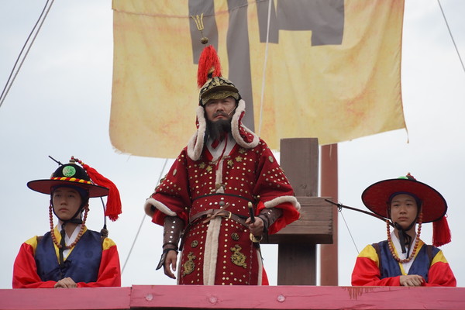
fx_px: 2609
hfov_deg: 10.2
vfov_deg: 6.8
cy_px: 155
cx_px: 232
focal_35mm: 202
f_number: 5.6
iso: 1600
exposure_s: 1/250
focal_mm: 135
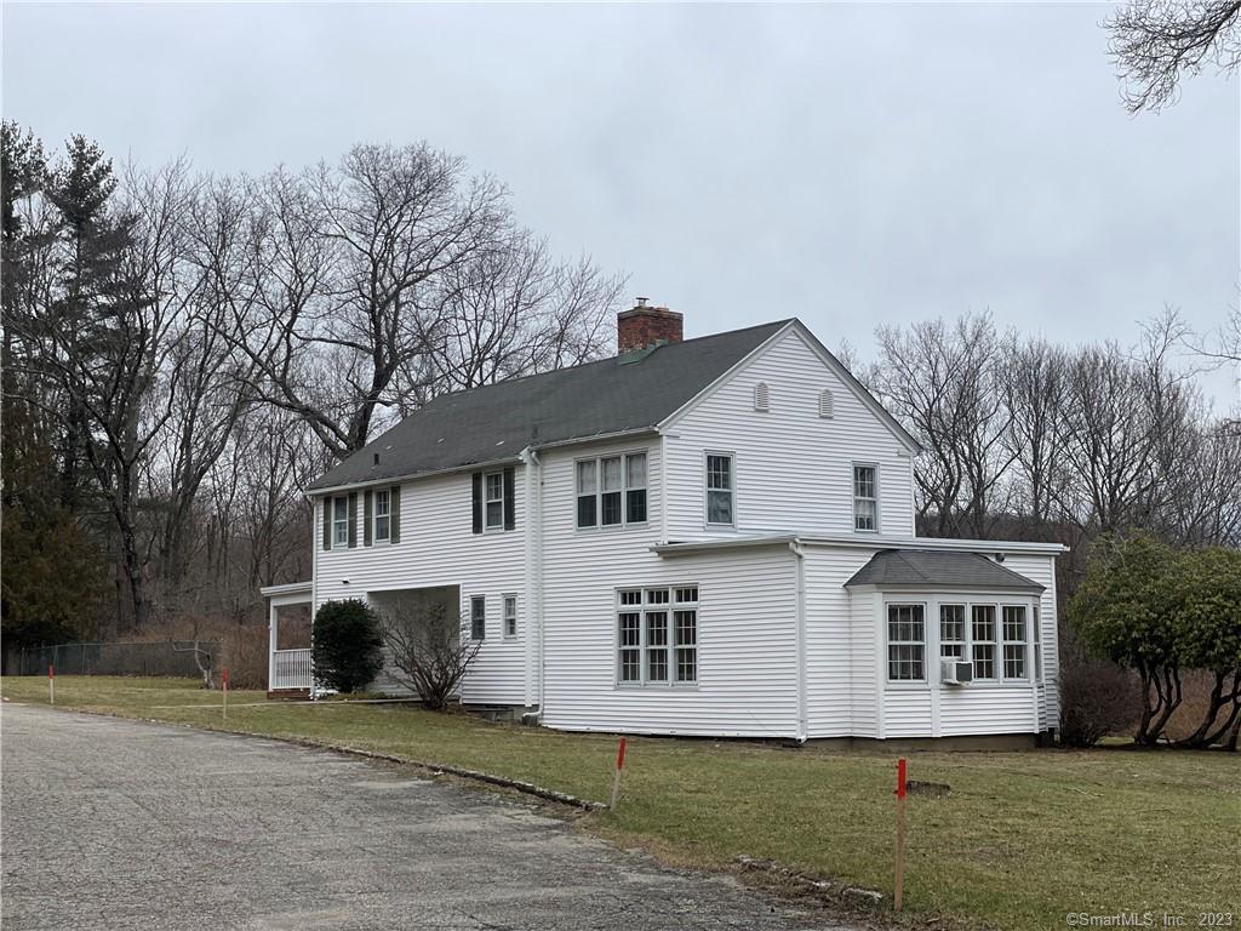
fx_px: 1864
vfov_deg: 28.0
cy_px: 466
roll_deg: +1.1
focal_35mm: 52
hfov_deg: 36.8
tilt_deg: +6.3
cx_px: 620
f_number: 2
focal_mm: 6
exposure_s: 1/813
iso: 25
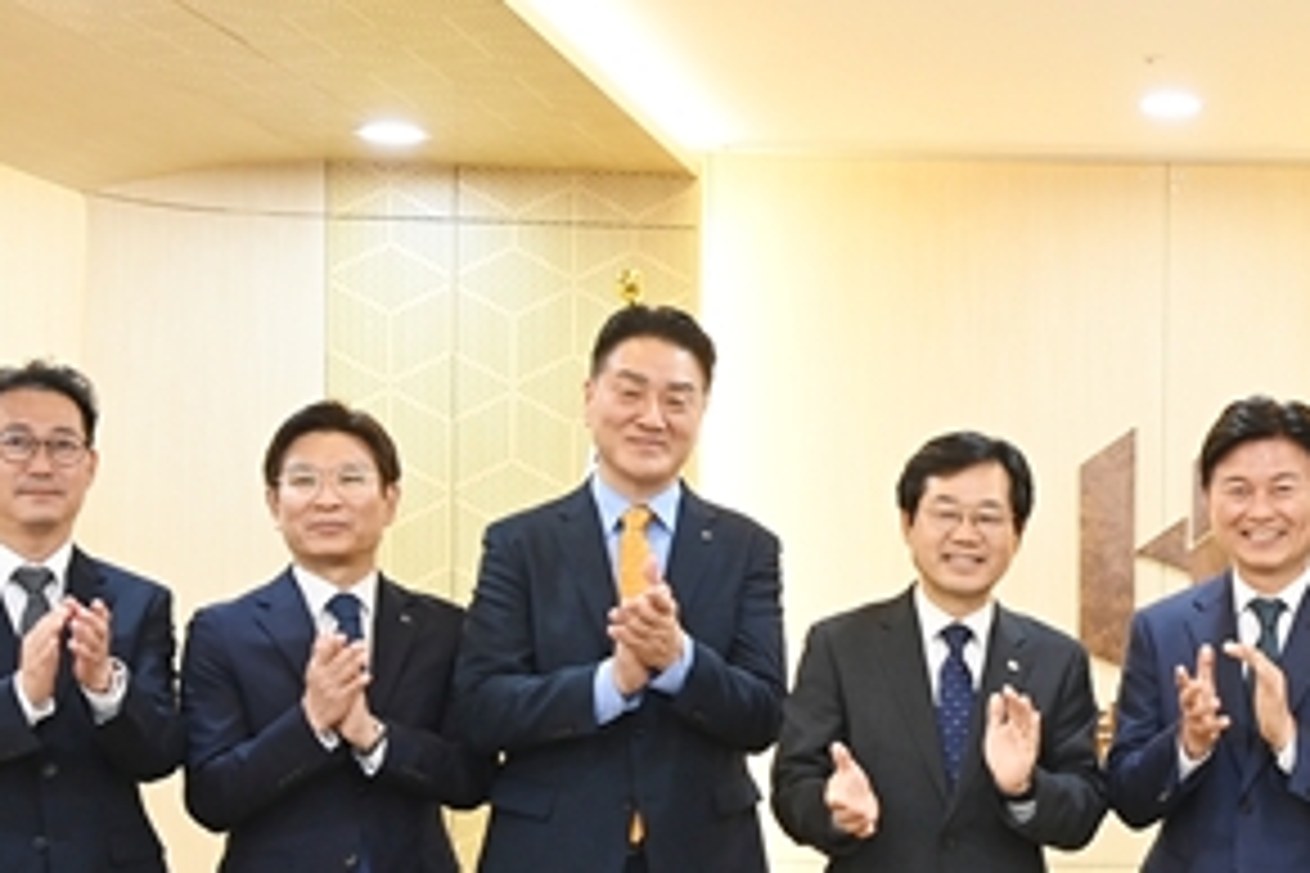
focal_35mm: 65
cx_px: 1233
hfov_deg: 29.4
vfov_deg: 20.7
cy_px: 682
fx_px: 2365
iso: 2500
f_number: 5.6
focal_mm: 27
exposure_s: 1/125
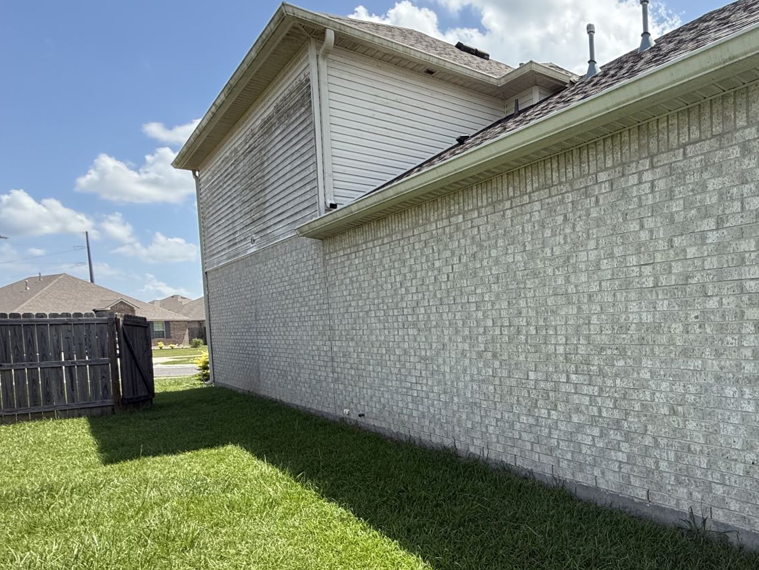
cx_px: 600
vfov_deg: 54.3
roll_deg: +1.8
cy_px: 354
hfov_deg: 63.8
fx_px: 548
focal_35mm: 25
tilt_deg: -2.4
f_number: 2.2
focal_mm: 2.22
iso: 50
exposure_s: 1/820
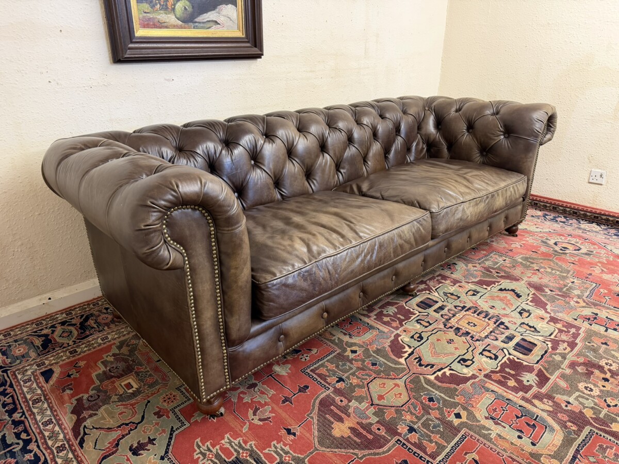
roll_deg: +0.2
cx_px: 310
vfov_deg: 56.8
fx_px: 429
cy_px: 232
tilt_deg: -22.8
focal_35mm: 24
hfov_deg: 71.6
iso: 200
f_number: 1.78
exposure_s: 1/50
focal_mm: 6.76
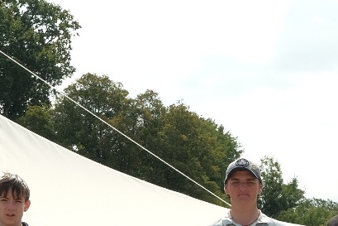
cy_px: 353
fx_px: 1428
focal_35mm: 152
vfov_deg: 8.8
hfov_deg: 13.5
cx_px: 134
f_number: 5.6
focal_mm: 23
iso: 320
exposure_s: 1/1000
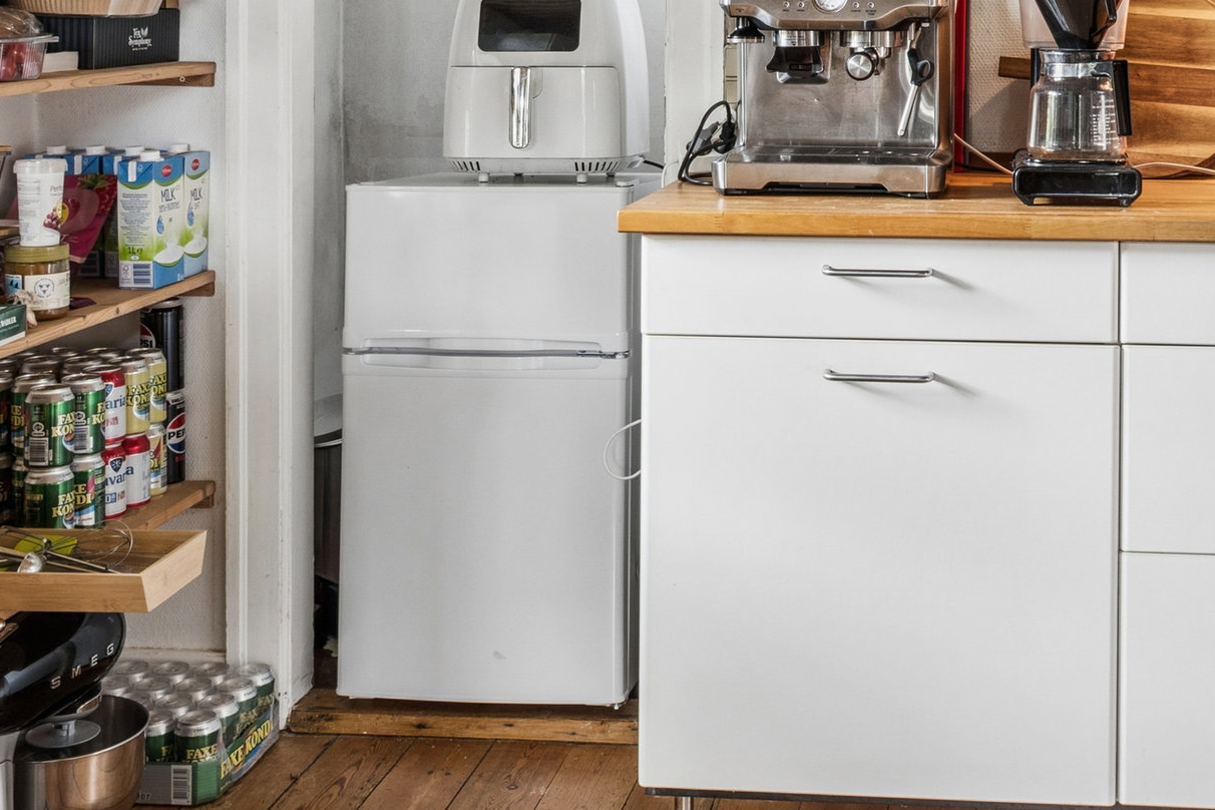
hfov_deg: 37.7
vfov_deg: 25.1
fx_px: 1755
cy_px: 64
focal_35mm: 52
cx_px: 832
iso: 200
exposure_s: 1/6
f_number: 8
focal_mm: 14
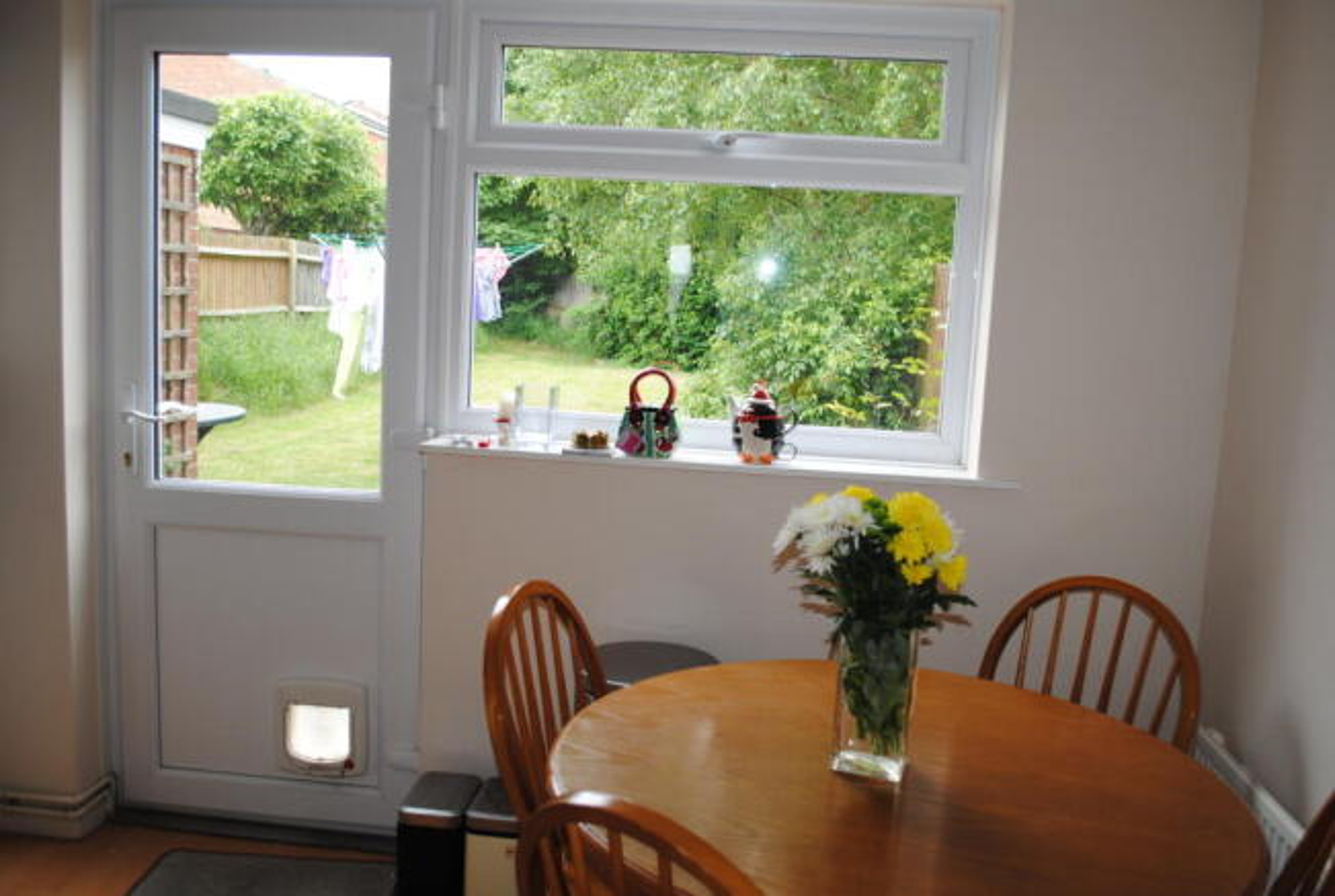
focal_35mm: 30
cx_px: 668
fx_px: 1115
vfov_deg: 43.8
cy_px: 448
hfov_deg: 61.8
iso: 200
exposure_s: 1/60
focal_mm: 20
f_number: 3.8
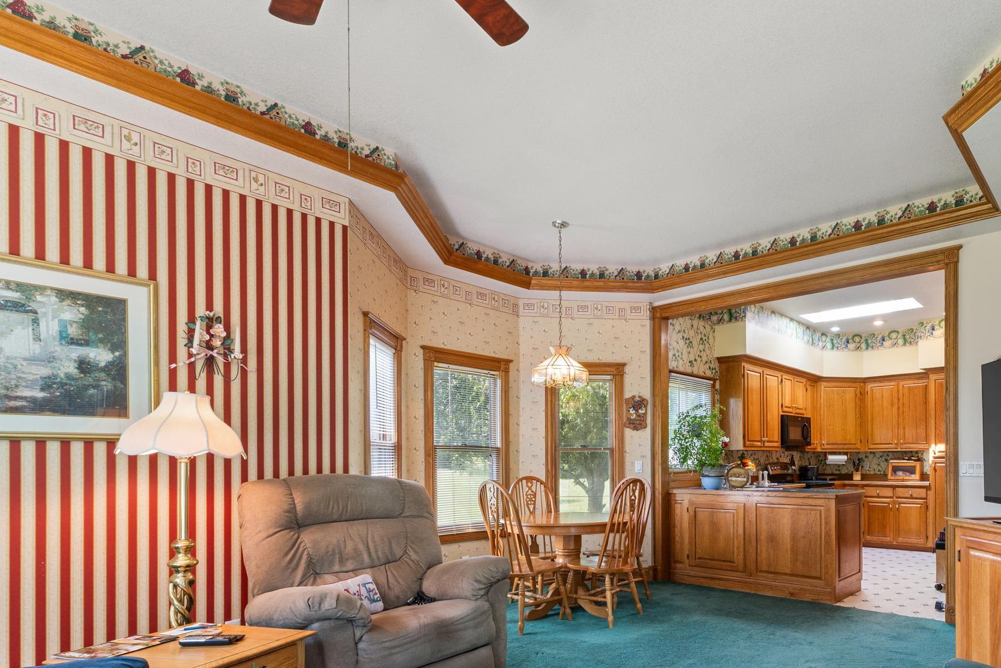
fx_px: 584
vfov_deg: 57.9
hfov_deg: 79.0
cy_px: 457
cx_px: 653
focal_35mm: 21
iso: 200
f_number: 9
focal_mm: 10
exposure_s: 1/1.67
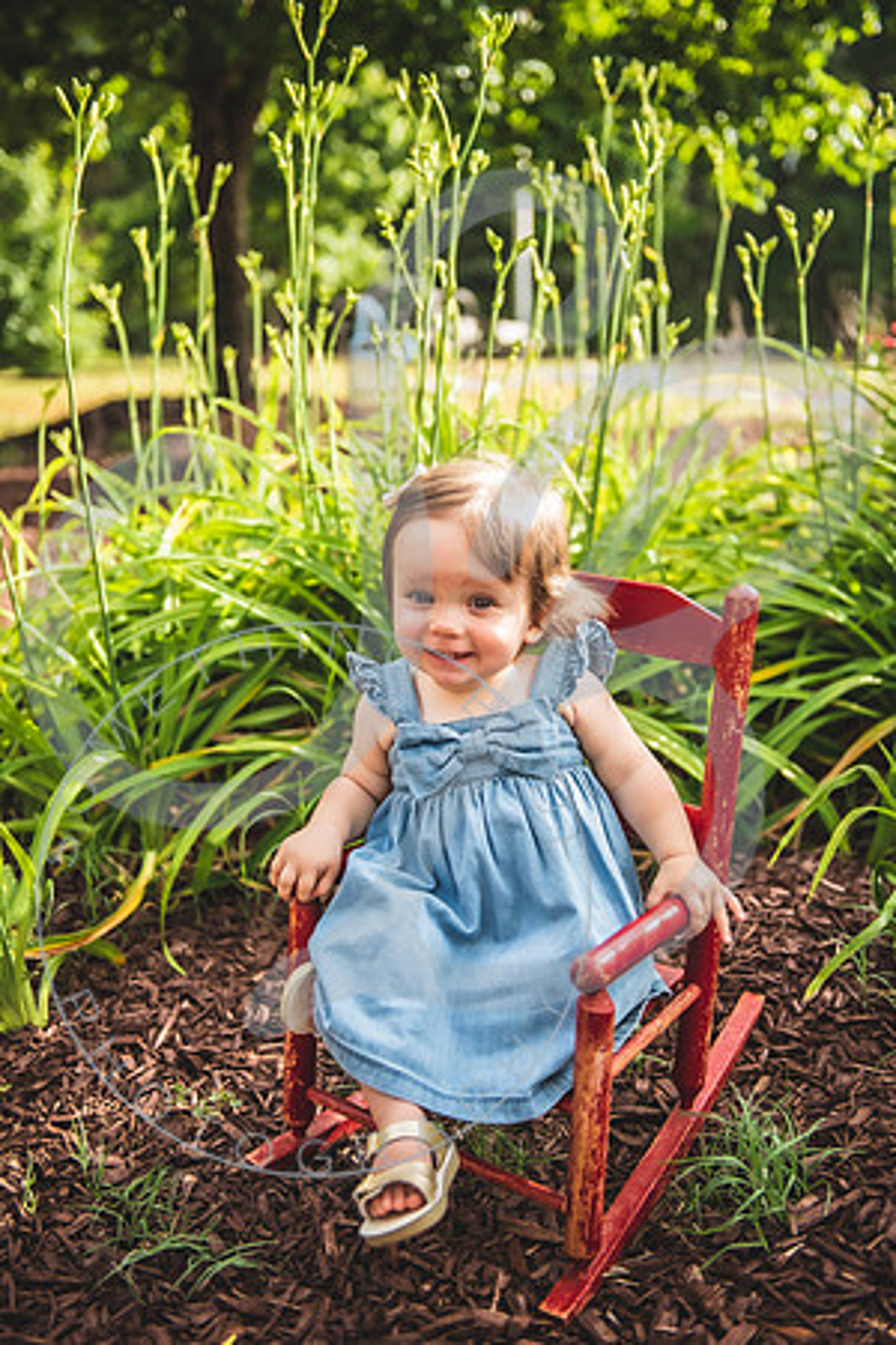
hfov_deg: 33.4
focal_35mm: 40
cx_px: 448
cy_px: 672
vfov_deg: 48.5
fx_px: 1493
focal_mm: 40
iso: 100
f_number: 2.8
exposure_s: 1/400
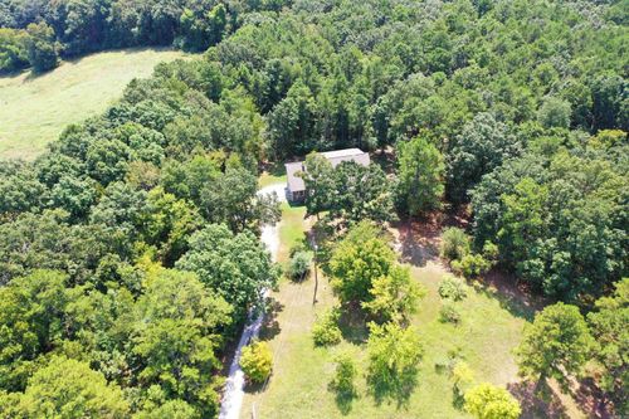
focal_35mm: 28
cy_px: 210
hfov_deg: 65.5
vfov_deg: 46.4
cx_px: 314
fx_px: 489
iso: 100
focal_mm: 10.26
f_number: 2.8
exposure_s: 1/400
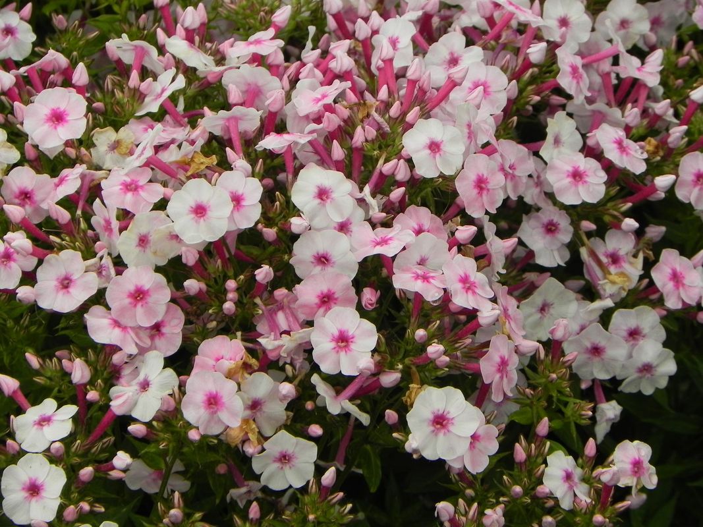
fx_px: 5016
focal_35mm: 247
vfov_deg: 6.0
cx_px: 352
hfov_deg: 8.0
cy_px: 264
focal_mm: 44
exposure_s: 1/80
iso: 160
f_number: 5
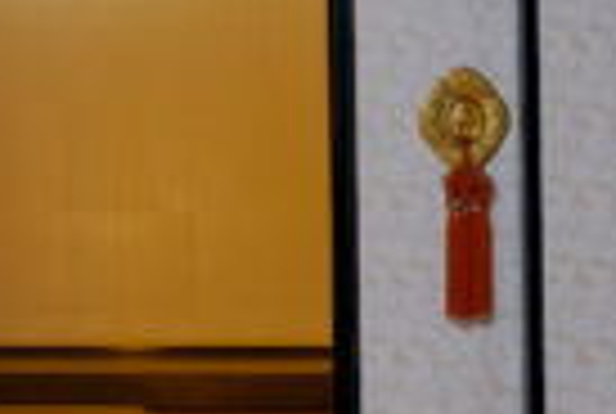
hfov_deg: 16.2
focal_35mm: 118
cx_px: -234
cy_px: 68
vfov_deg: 11.6
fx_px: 2023
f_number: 2.8
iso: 400
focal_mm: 18
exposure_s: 1/15
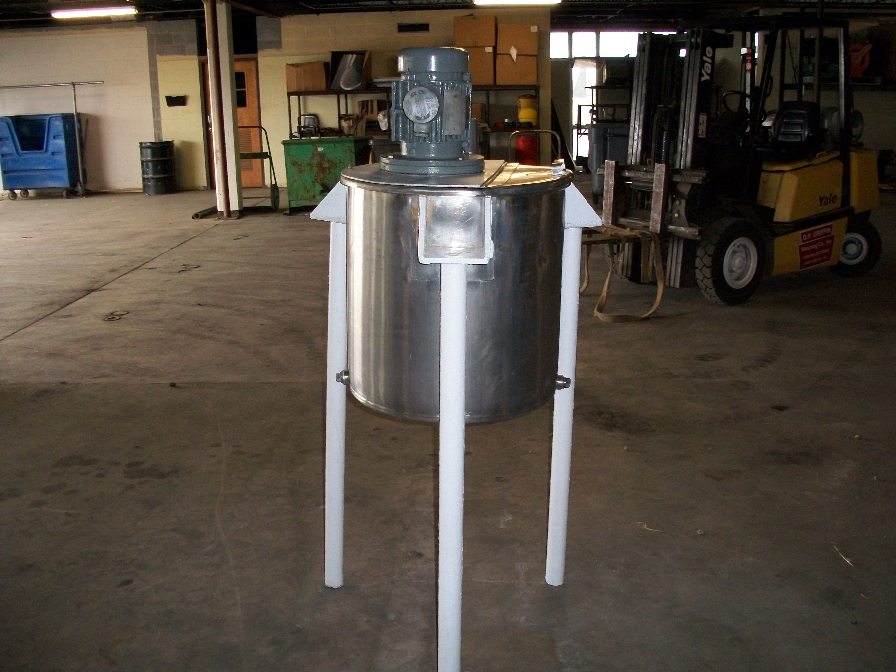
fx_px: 906
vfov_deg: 40.7
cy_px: 336
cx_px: 448
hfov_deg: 52.6
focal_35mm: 35
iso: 320
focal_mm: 6.3
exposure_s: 1/60
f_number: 3.1
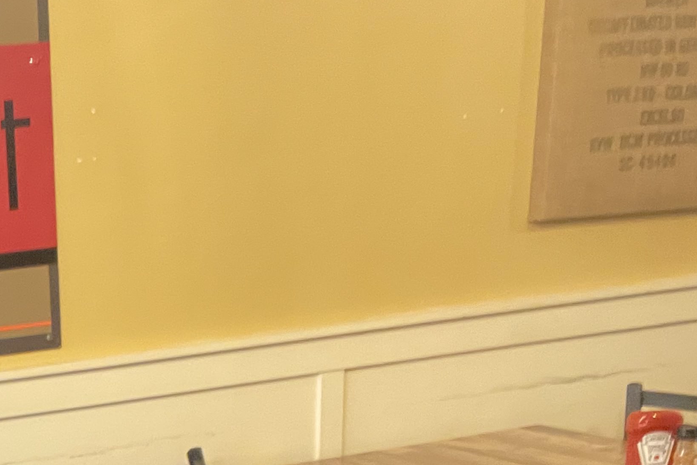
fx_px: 1142
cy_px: 586
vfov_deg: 21.1
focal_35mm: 59
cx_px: -123
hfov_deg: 29.5
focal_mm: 2.71
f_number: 2.2
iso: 400
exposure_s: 1/30
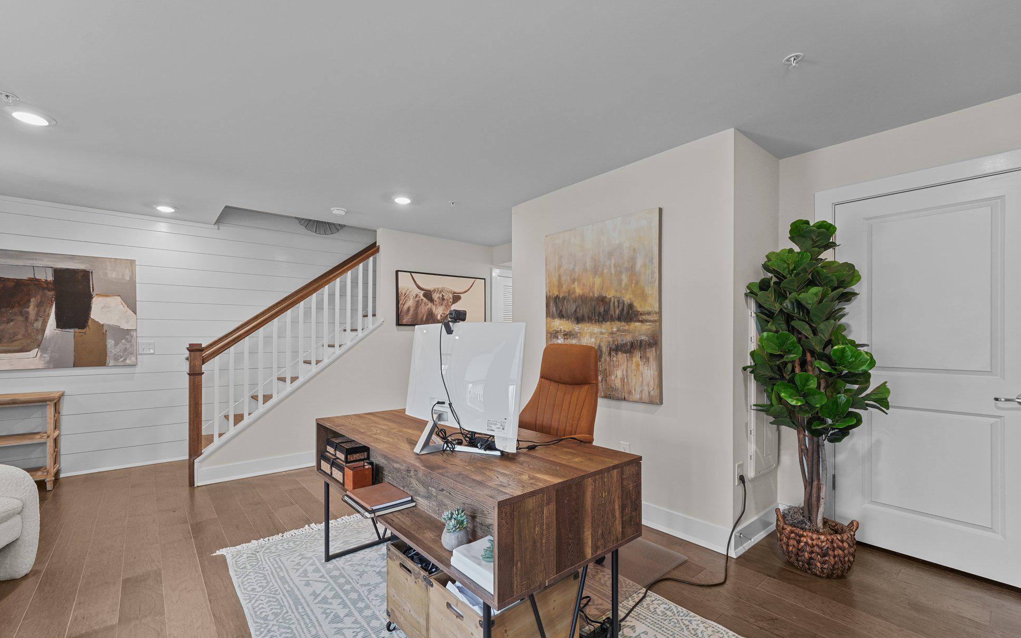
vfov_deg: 74.7
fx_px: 417
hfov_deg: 101.4
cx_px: 496
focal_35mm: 15
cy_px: 339
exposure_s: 1/4
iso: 400
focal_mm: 14
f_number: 8
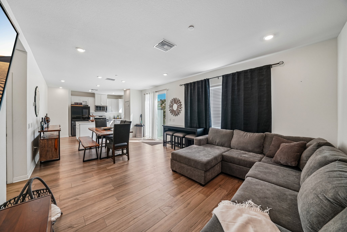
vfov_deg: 90.0
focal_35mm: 12
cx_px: 174
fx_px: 116
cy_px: 116
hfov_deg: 112.6
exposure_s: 1/30
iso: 250
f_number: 8
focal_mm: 12
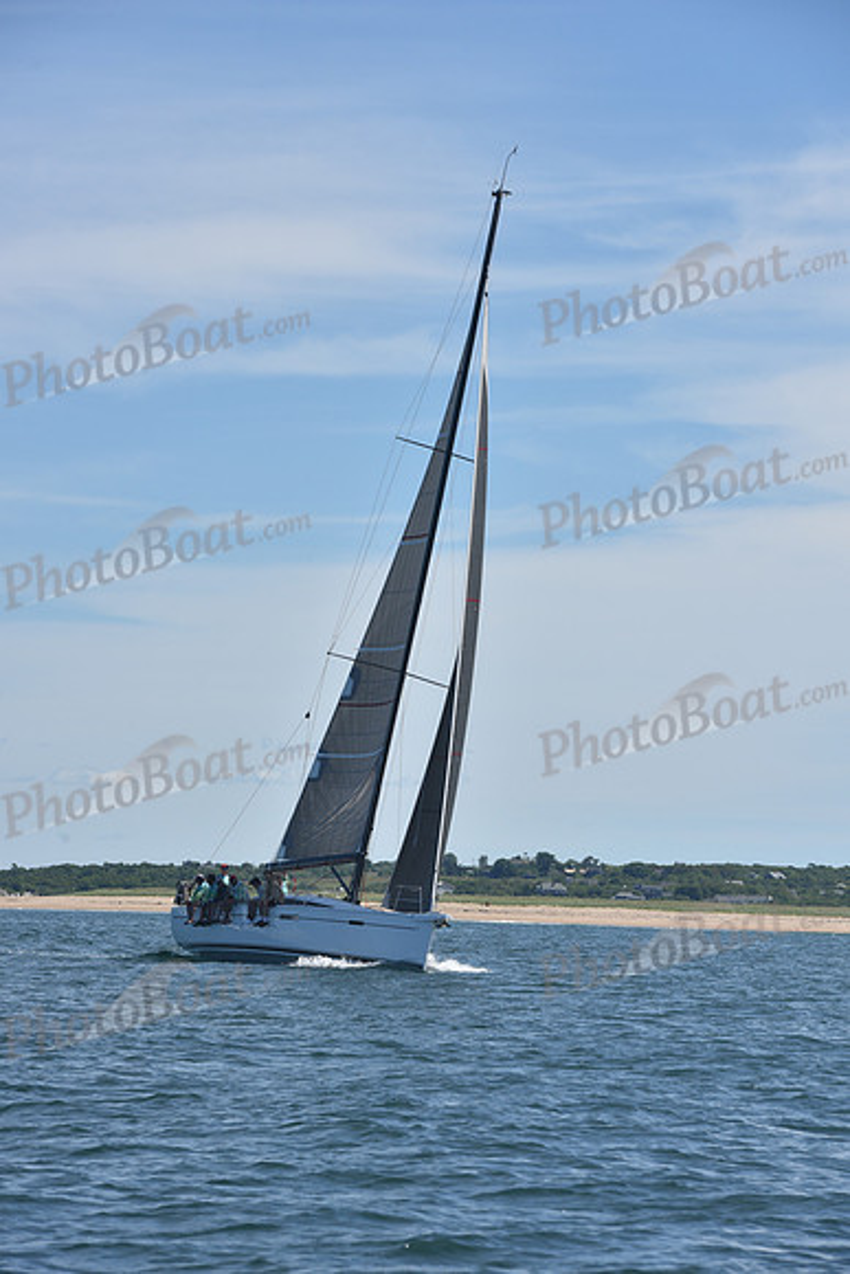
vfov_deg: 13.2
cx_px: 425
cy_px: 637
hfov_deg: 8.9
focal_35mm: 155
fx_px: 5486
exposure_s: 1/800
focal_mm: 155
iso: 250
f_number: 10
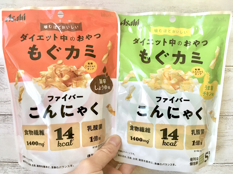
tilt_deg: -23.7
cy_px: 87
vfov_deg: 48.2
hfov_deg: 61.7
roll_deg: -0.1
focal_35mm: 29
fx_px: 195
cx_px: 116
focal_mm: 4.15
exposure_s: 1/17
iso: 200
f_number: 2.2
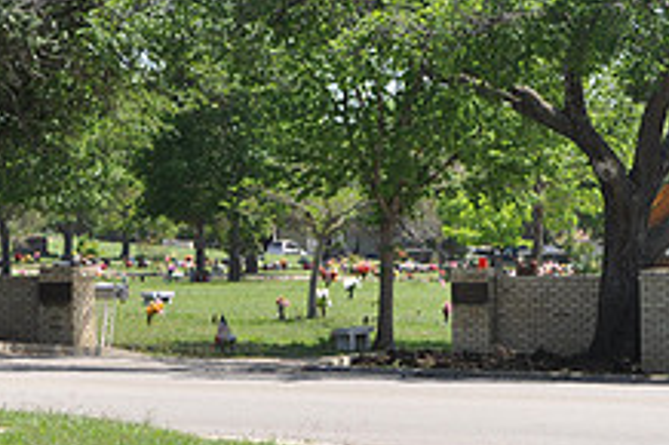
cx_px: 454
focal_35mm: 231
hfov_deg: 8.9
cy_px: 186
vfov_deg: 5.9
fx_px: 4289
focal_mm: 58
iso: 200
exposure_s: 1/200
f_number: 7.1
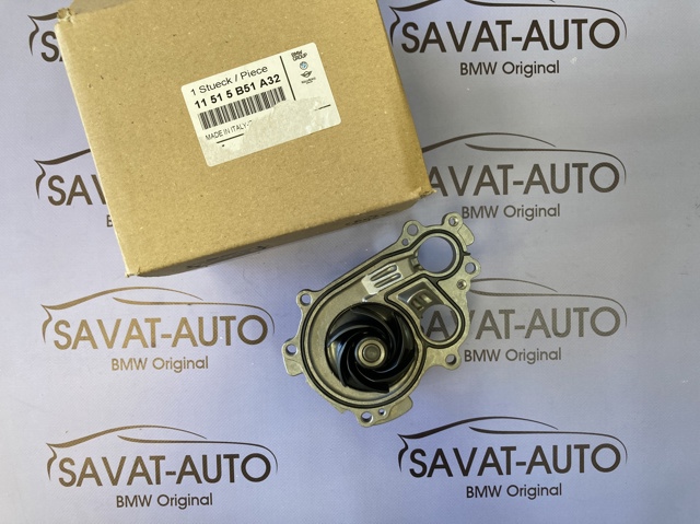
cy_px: 262
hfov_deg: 63.5
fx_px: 566
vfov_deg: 49.7
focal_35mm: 28
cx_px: 350
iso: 80
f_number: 1.8
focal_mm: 3.99
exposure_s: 1/79
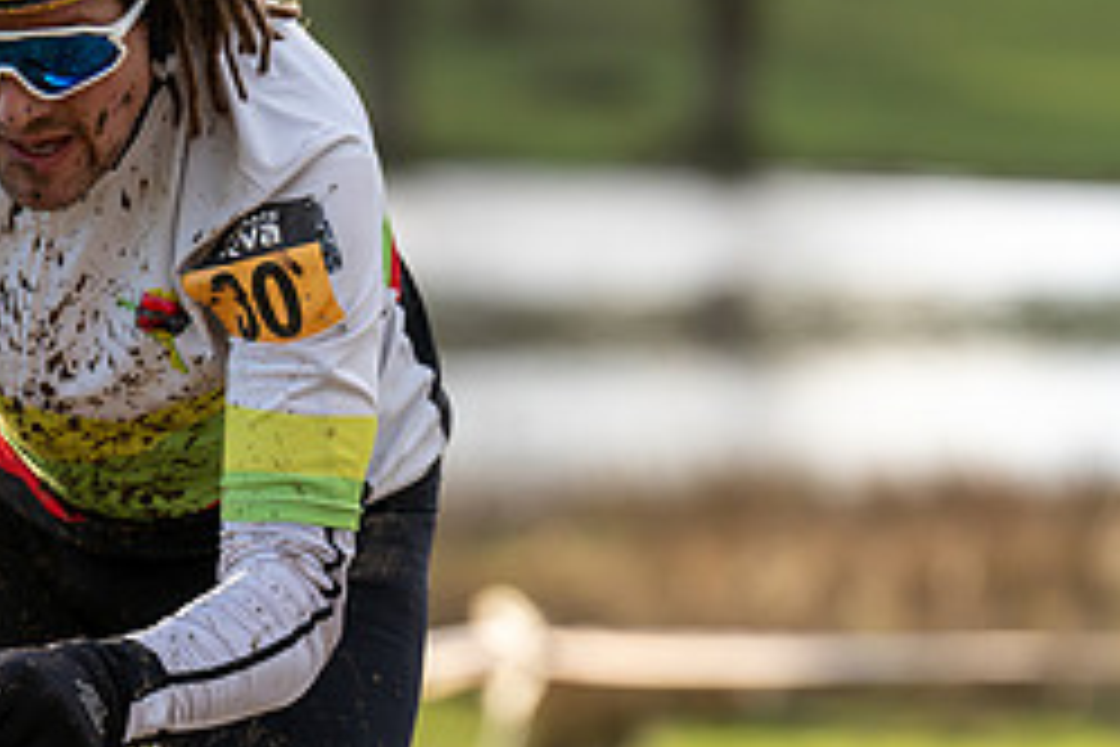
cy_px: 380
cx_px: 202
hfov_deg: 4.6
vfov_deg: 3.0
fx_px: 14061
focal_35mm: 452
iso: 250
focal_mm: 194
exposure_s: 1/1000
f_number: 4
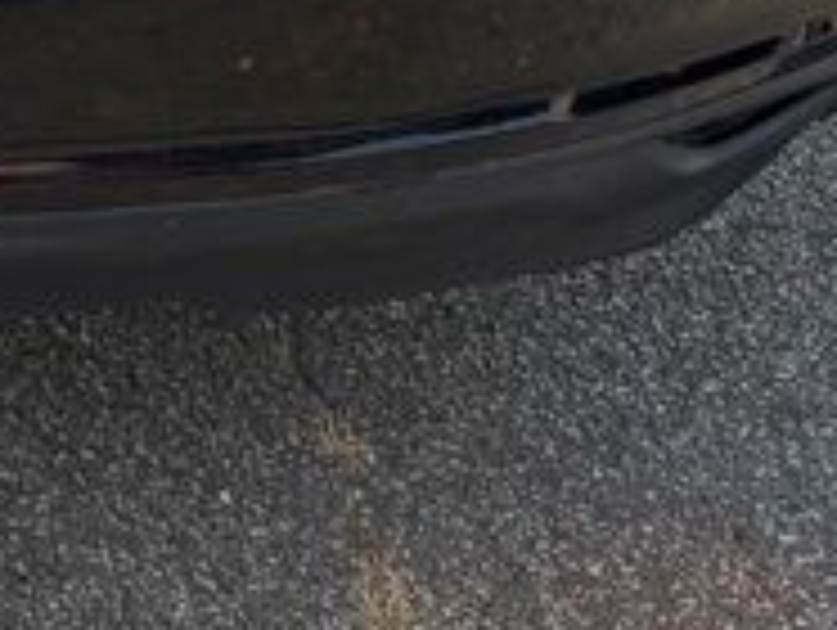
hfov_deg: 13.8
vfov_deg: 10.1
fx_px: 3196
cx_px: -500
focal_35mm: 132
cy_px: -788
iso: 80
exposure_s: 1/1618
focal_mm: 6.76
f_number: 1.78
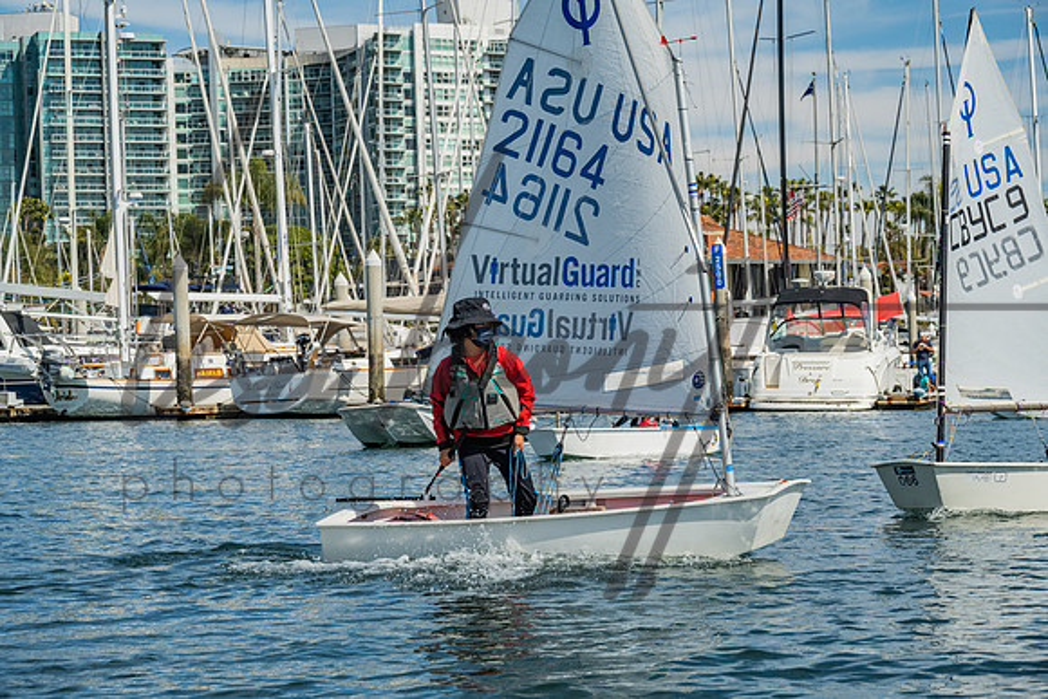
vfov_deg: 14.5
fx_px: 2751
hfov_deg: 21.6
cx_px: 524
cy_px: 350
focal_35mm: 94
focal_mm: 94
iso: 250
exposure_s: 1/400
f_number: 10
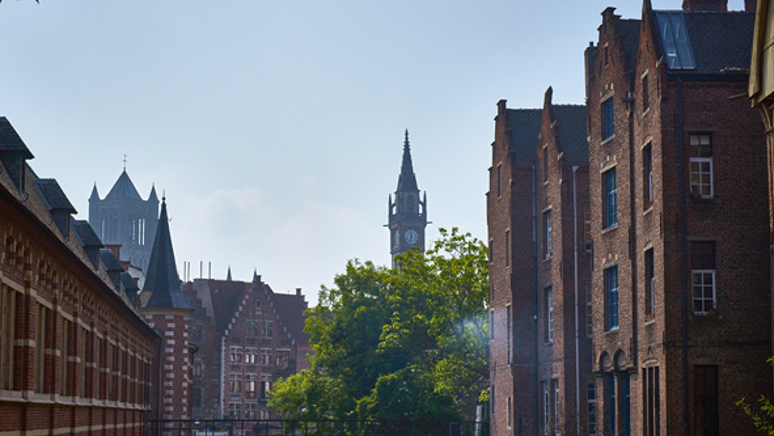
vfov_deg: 19.4
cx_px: 327
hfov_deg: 33.8
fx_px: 1273
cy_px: 268
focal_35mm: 62
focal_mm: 50
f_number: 8
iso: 200
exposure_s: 1/750
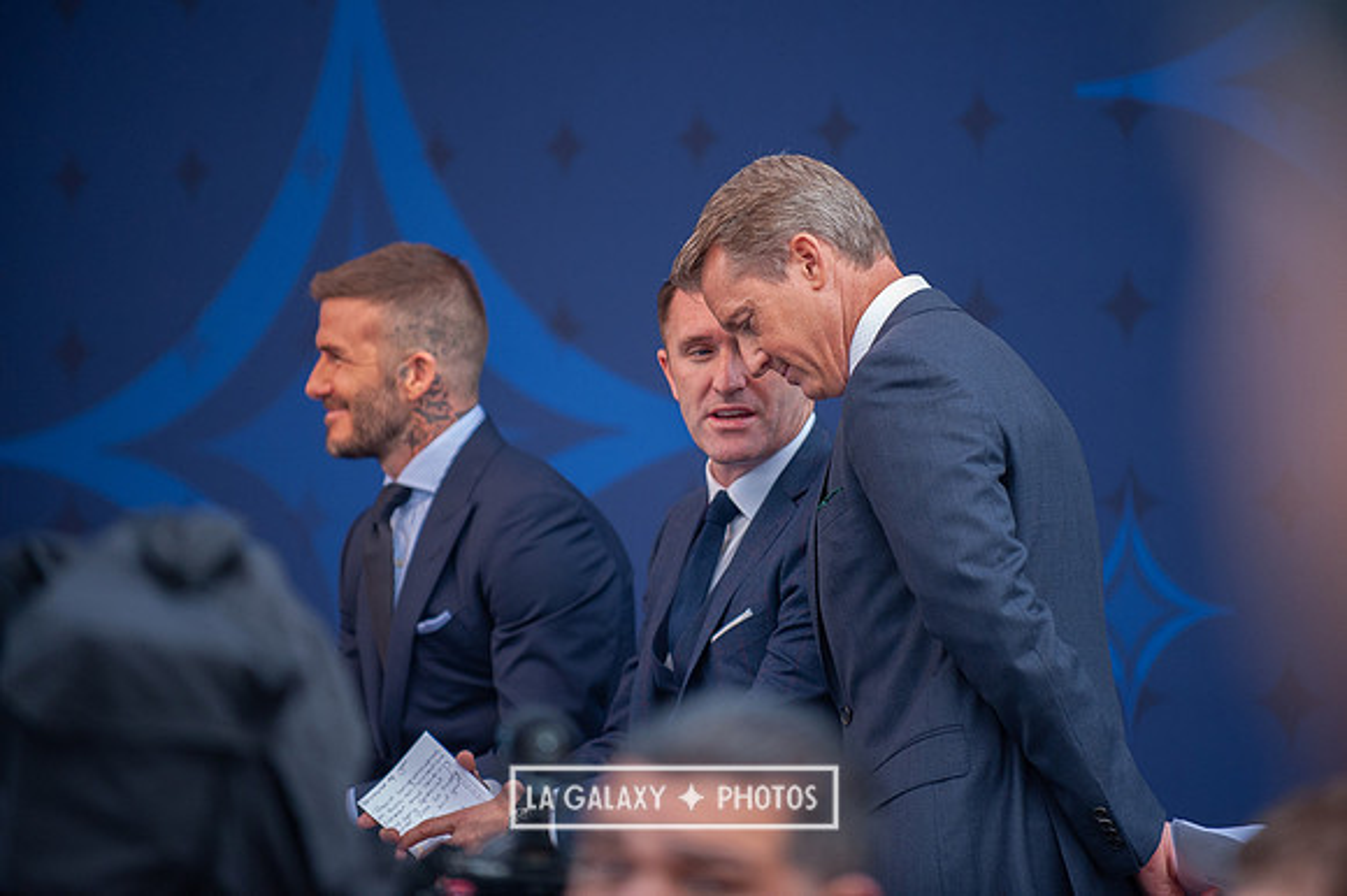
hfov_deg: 9.5
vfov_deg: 6.3
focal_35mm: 217
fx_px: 8096
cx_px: 729
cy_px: 411
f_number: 2.8
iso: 1000
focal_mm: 200
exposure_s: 1/1250
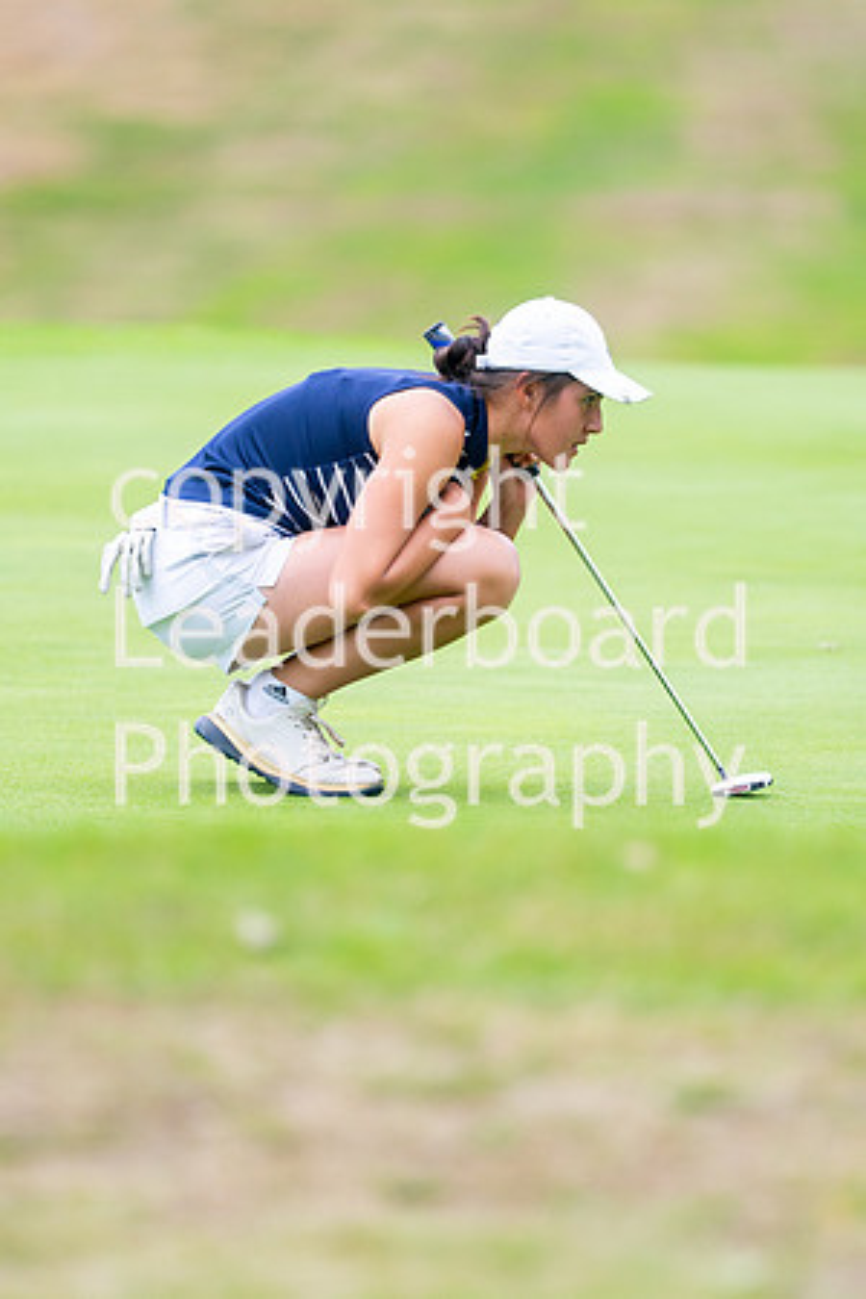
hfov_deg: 3.1
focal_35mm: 450
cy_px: 650
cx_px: 433
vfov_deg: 4.6
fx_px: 16236
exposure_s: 1/2000
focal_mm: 300
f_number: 4
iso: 400
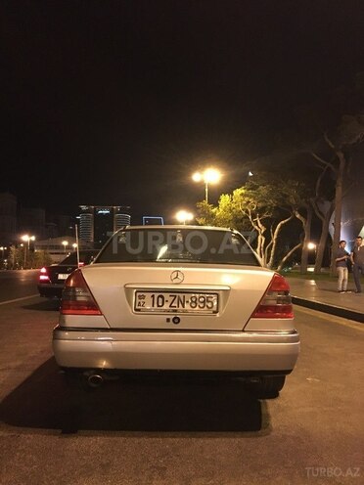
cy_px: 242
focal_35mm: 29
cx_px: 182
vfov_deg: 61.7
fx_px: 407
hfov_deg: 48.2
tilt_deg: +3.0
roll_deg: +1.2
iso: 250
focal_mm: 4.15
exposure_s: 1/17
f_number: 2.2
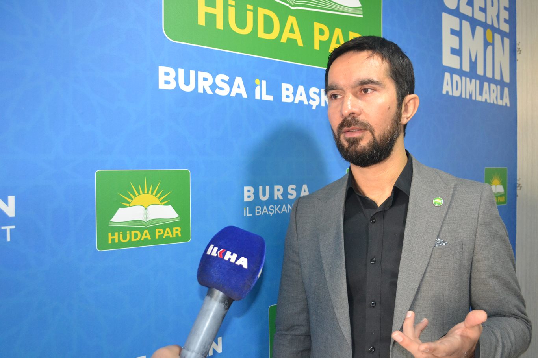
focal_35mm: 33
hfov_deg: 57.2
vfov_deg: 40.0
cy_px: 179
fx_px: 493
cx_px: 269
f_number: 4
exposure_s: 1/60
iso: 2200
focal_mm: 22
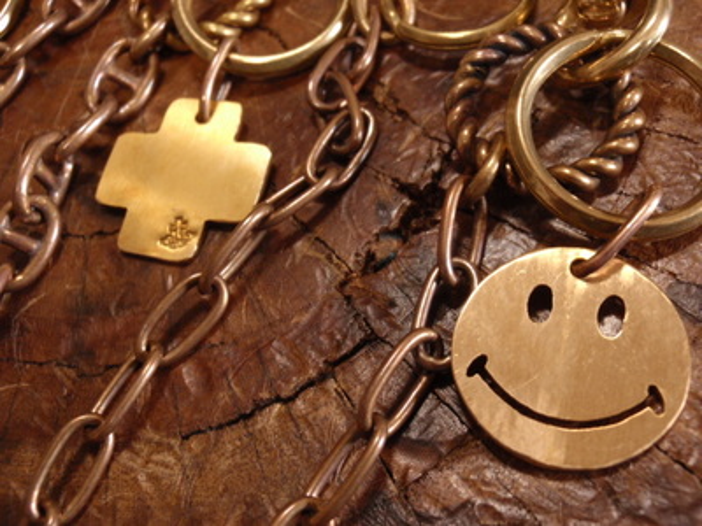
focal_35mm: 40
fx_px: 811
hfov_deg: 46.8
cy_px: 263
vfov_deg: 36.0
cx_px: 351
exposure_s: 1/10
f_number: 3.9
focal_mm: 7.25
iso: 200
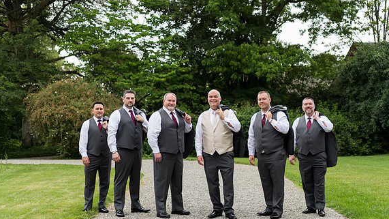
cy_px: 116
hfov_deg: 38.5
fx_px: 557
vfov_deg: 22.2
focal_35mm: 54
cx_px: 195
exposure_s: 1/200
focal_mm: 50
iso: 64
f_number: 2.8
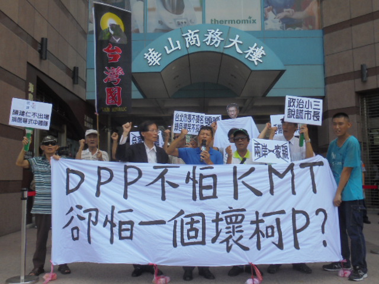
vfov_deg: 41.8
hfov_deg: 54.0
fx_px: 372
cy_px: 142
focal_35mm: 34
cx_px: 190
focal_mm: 6.1
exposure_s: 1/400
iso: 100
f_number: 4
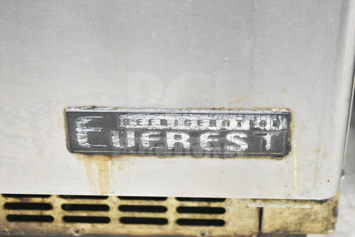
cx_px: 178
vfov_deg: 16.6
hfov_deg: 24.6
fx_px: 814
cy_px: 118
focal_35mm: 82
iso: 18000
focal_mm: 55
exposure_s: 1/100
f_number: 5.6
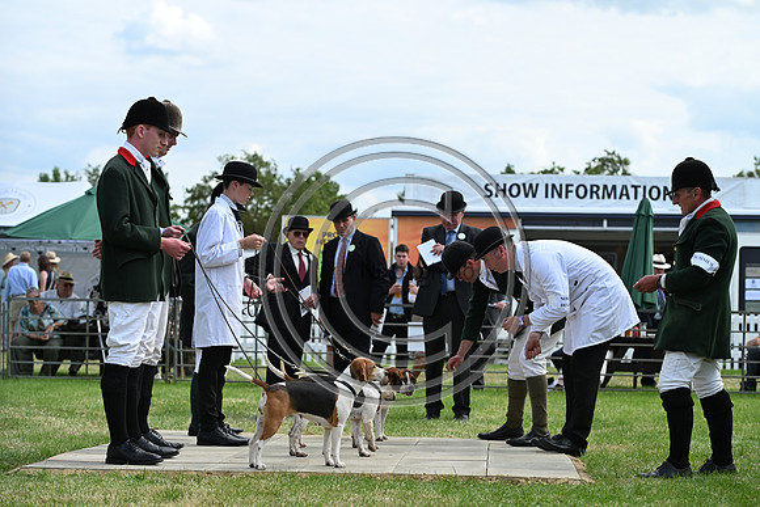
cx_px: 380
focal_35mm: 92
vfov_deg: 14.9
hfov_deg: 22.1
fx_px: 1943
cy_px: 254
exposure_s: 1/1000
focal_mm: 92
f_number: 4.5
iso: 220
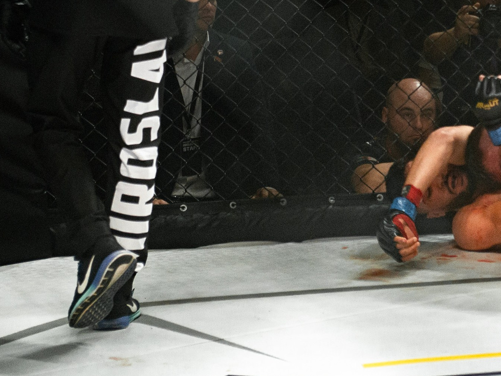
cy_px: -2
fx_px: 2548
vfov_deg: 8.4
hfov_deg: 11.1
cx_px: 504
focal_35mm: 176
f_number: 4
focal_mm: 70
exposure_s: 1/800
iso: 2000
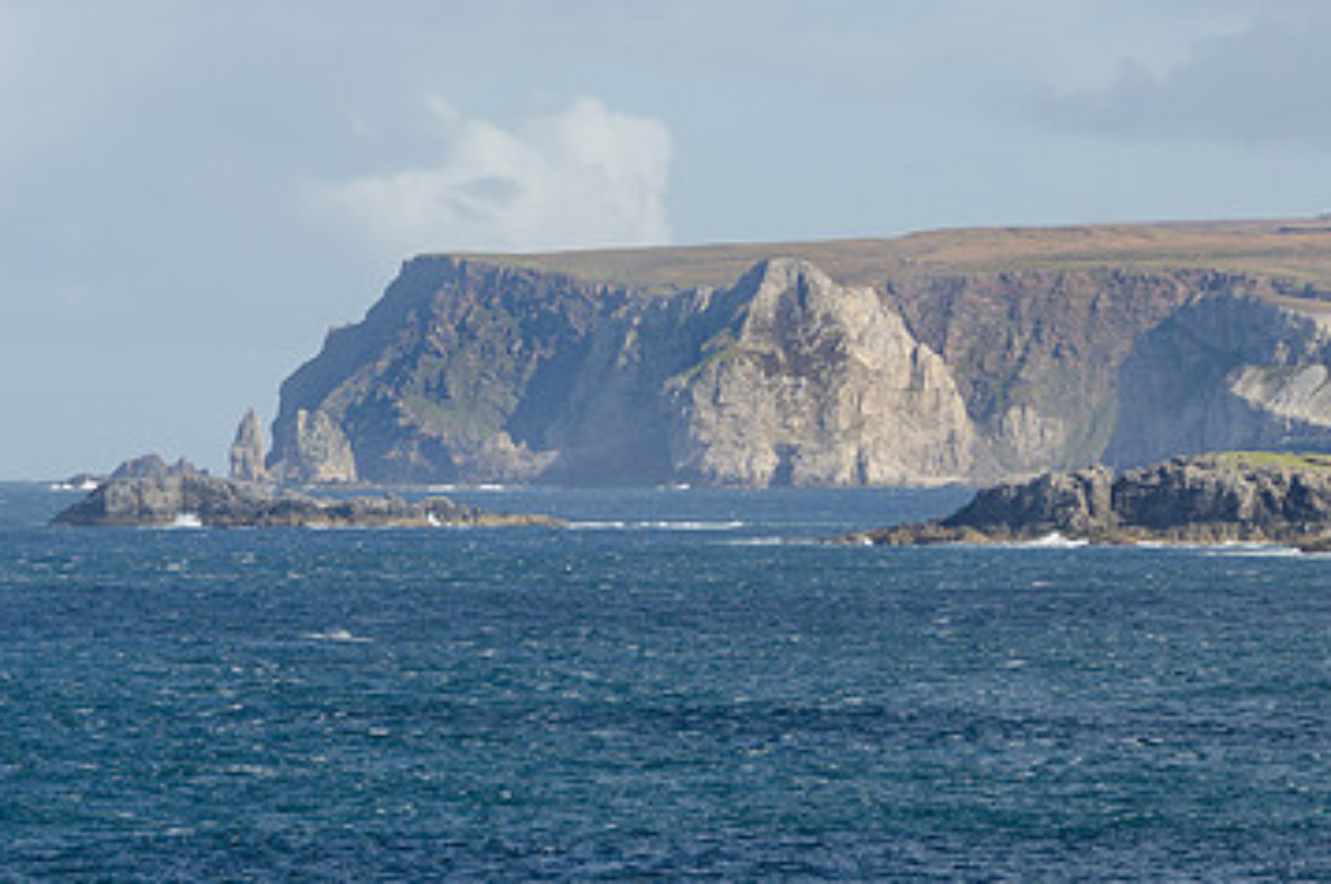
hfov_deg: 7.0
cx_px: 474
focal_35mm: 296
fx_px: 10929
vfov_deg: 4.6
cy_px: 558
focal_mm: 105
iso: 100
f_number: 7.1
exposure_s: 1/320
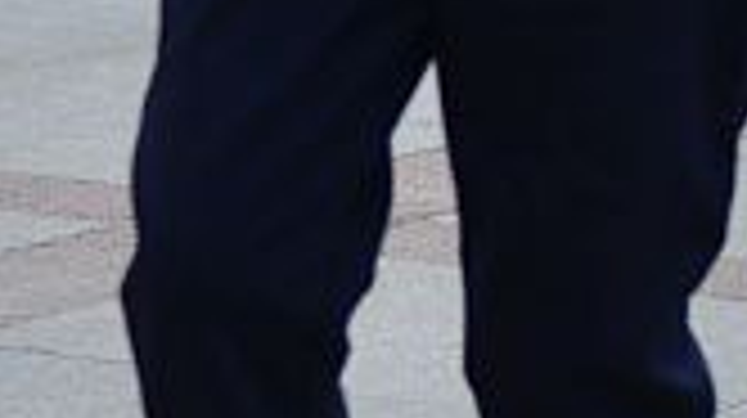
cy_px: -602
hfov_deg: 8.5
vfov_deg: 4.8
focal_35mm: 243
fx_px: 4809
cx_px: 1364
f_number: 2.8
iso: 250
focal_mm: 32
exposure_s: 1/1250
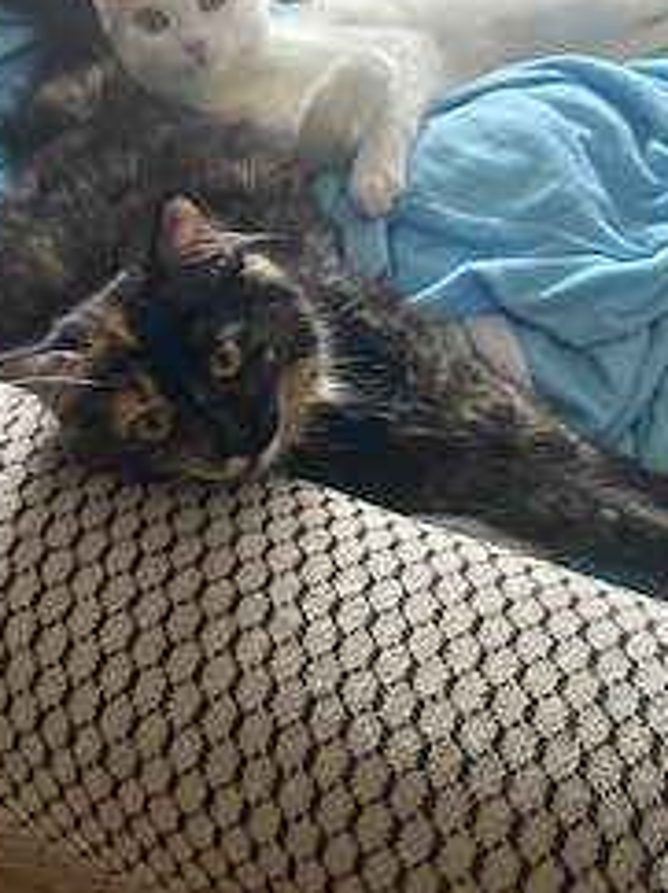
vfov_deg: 43.7
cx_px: 321
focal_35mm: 43
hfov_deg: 33.5
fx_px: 1108
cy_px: 365
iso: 320
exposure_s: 1/60
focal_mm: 4.25
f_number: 1.8
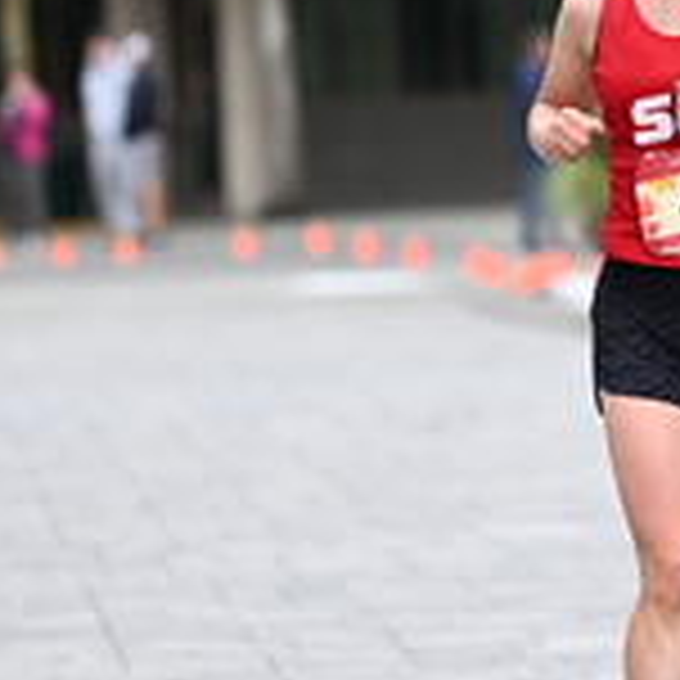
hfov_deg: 4.5
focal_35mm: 386
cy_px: 158
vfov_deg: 4.5
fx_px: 8579
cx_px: 669
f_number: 2.8
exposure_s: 1/2000
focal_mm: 125
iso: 640
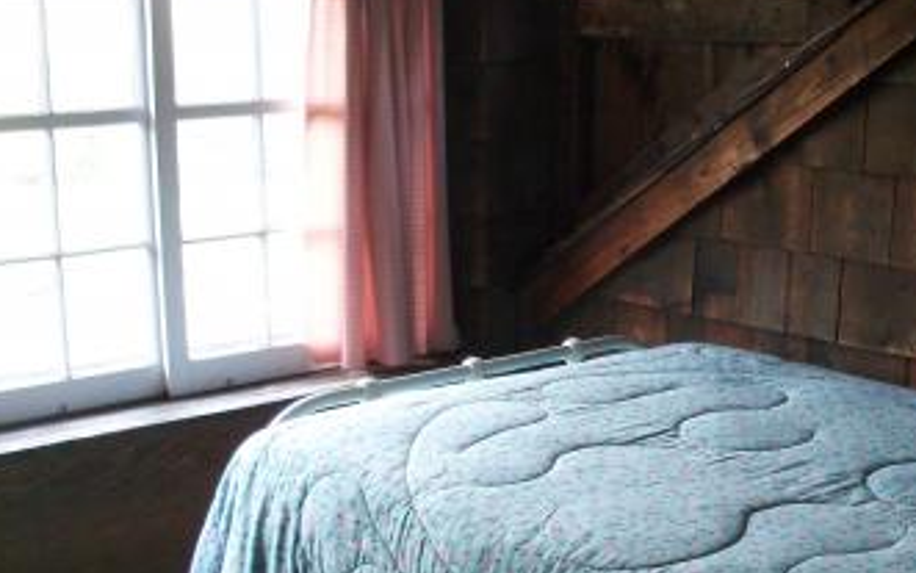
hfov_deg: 30.4
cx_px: 786
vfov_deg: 19.9
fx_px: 1623
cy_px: 390
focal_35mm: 65
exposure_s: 1/30
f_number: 3
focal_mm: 6.3
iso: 200
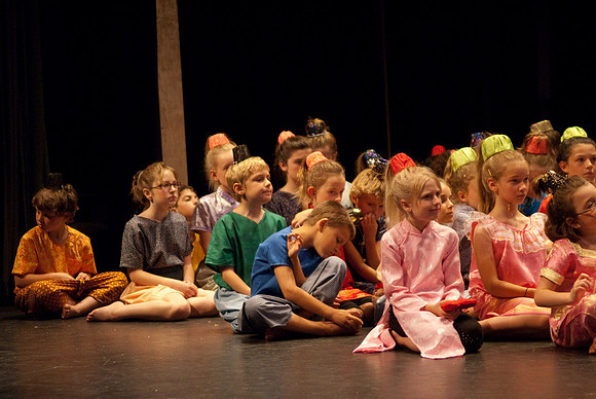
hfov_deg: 17.0
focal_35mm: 120
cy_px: 200
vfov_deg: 11.4
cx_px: 298
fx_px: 1989
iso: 1000
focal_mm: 80
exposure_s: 1/160
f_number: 2.8
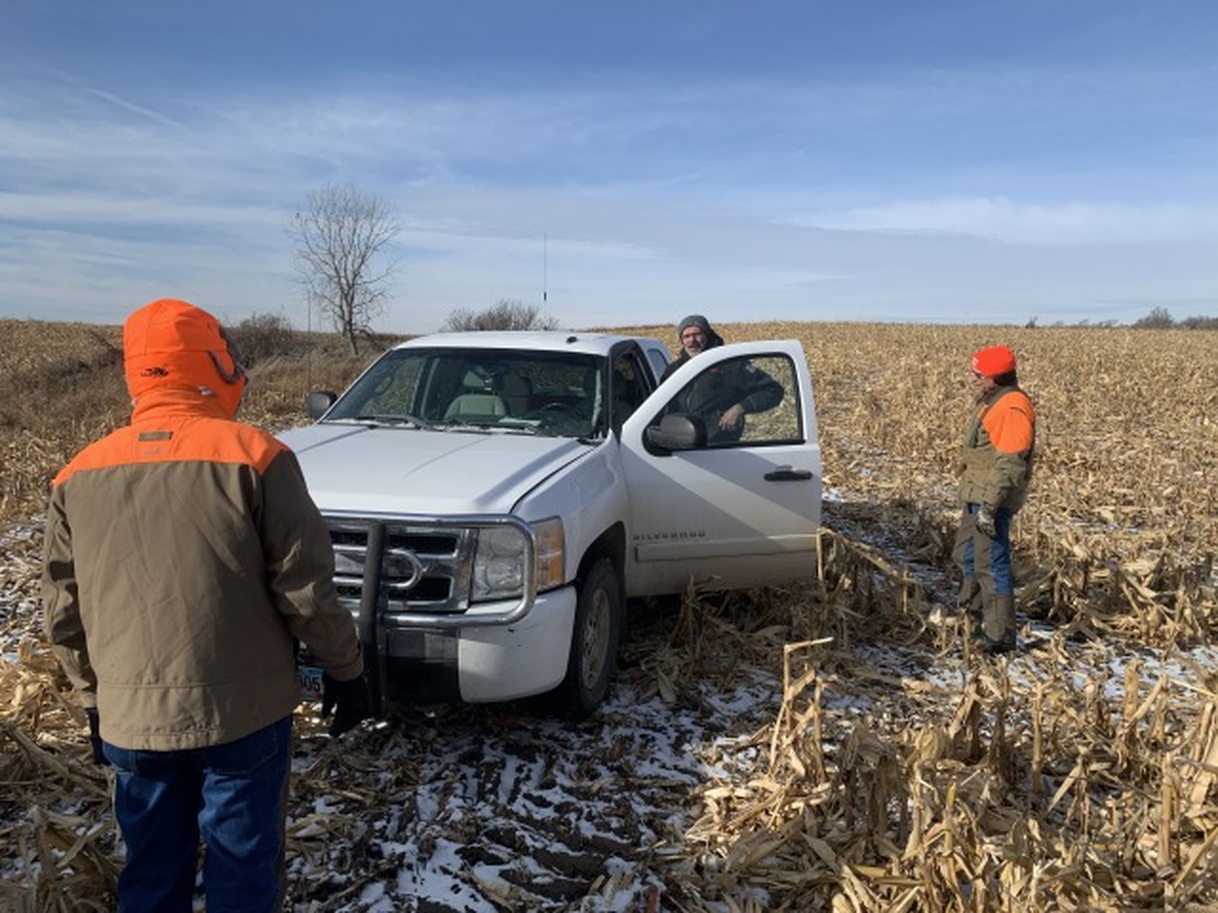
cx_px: 609
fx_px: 915
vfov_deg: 53.1
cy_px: 456
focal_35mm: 26
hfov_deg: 67.3
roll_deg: -0.1
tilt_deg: -3.1
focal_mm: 4.25
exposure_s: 1/2545
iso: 25
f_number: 1.8
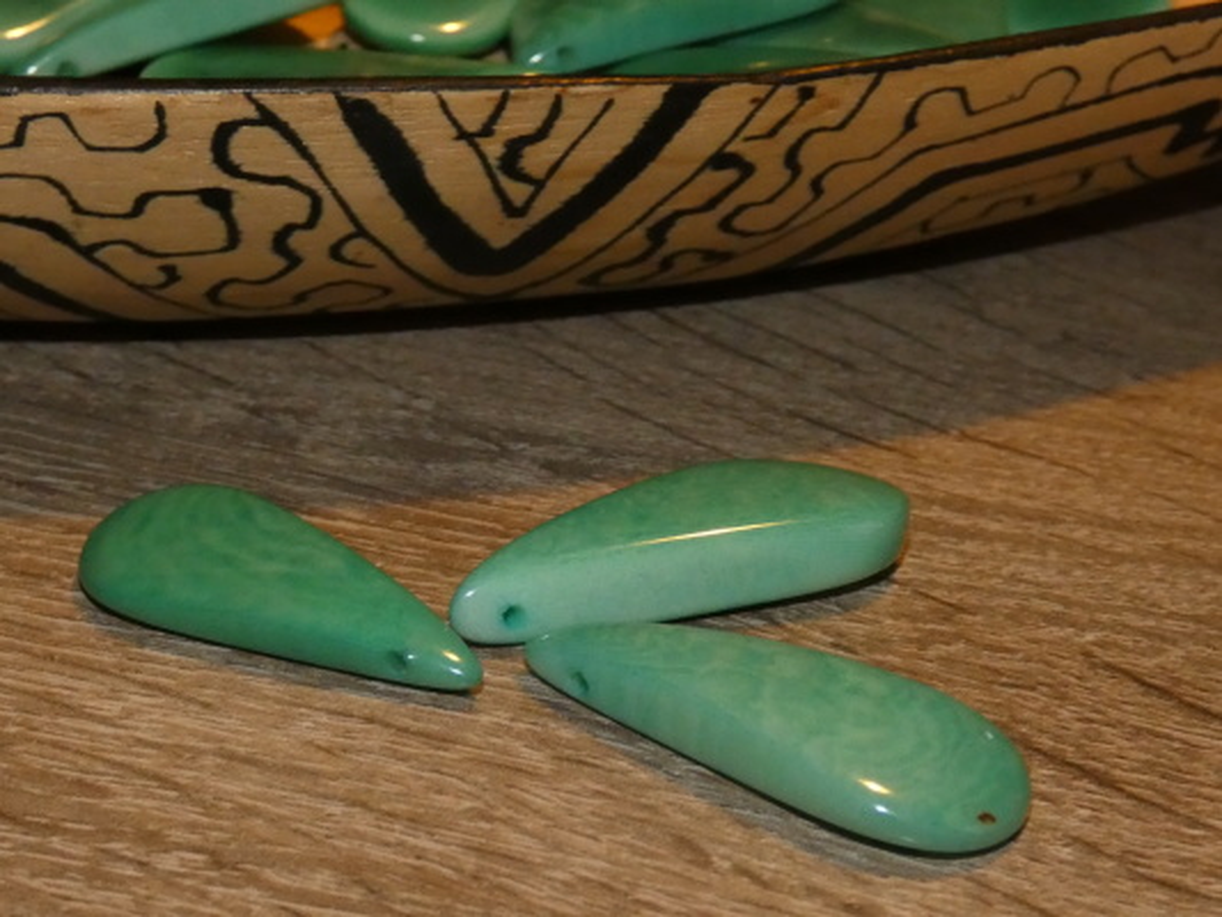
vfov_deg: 27.5
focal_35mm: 53
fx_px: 1871
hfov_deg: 36.2
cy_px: 458
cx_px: 611
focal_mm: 9.5
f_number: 3.9
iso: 800
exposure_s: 1/60
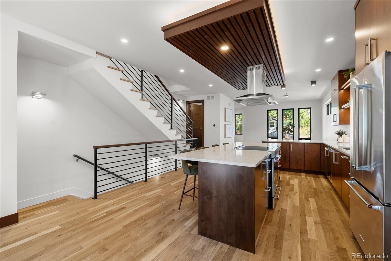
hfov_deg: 96.7
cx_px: 196
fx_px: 174
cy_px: 130
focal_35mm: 16
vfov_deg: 73.8
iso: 640
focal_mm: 16
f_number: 8
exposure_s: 1/2.5
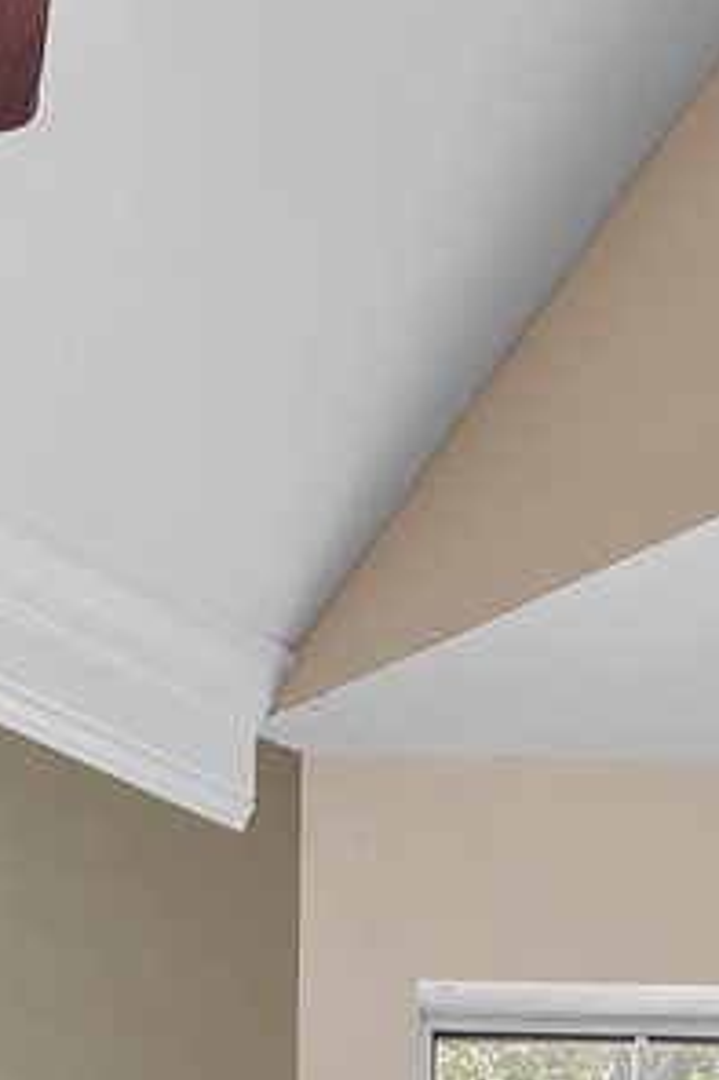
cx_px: 485
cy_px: 2277
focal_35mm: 110
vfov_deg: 14.7
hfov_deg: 12.4
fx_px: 3299
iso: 320
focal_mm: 10
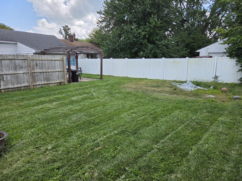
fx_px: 161
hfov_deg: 73.9
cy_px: 90
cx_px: 121
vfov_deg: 58.9
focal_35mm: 23
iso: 80
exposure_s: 1/3345
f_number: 1.8
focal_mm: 5.4
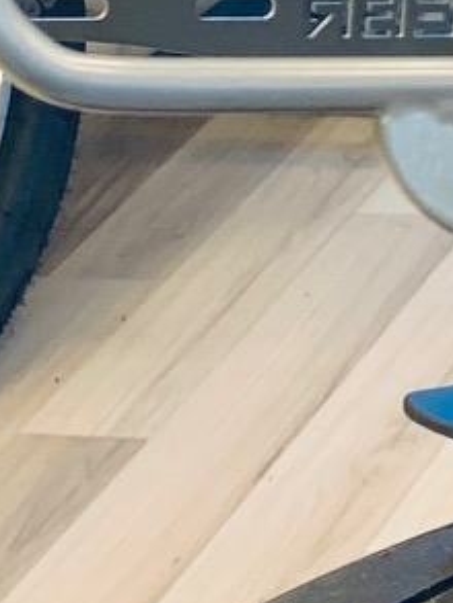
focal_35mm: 179
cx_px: 947
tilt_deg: -19.1
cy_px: -189
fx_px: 3121
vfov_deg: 10.8
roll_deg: +7.2
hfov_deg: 7.9
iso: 100
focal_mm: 4.25
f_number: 1.8
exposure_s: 1/50
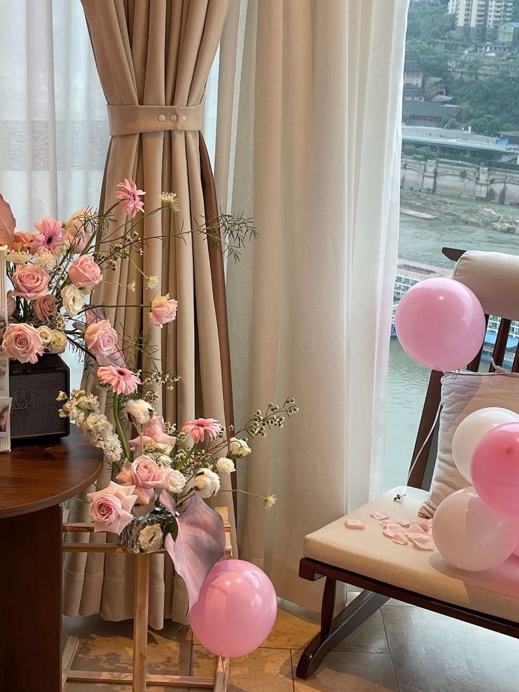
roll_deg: -2.1
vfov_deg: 30.3
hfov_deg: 22.9
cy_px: 346
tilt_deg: -16.0
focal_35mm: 64
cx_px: 209
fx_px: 1279
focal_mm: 6
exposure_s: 1/99
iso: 160
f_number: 2
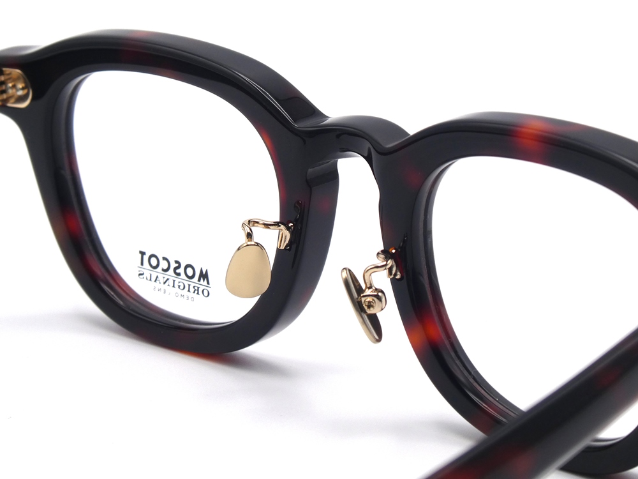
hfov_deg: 11.5
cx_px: 319
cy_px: 240
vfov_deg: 8.6
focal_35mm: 172
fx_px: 3170
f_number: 5.6
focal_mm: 30.9
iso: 80
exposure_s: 1/200
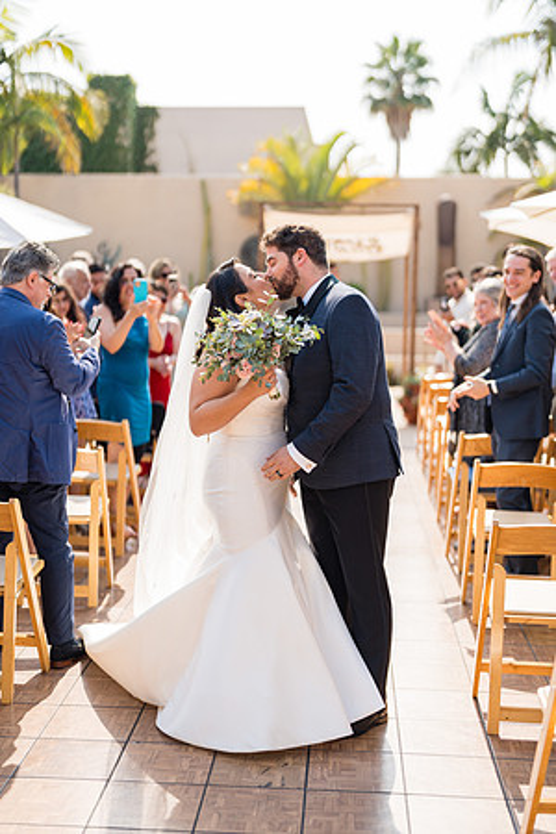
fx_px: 1158
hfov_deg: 27.0
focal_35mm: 50
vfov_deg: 39.6
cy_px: 417
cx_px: 278
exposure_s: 1/3200
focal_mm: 50
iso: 50
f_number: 1.2
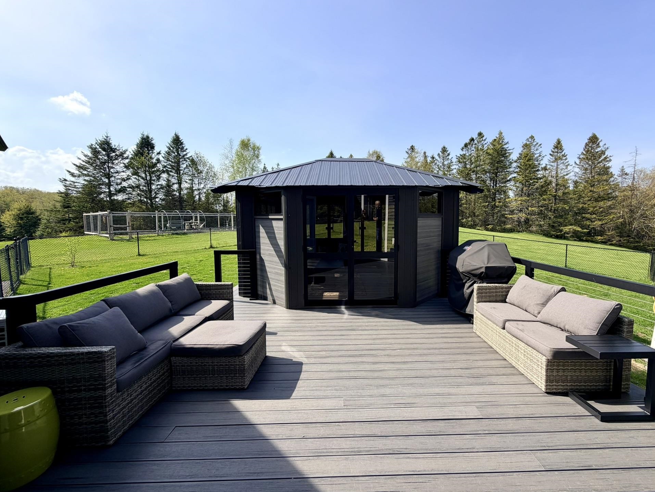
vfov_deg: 81.8
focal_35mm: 15
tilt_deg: -4.5
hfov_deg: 98.0
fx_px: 284
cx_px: 351
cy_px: 241
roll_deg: +1.1
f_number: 2.2
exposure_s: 1/770
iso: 25
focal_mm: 2.22
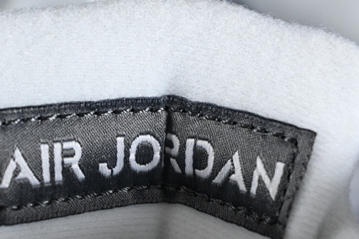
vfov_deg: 11.5
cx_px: 142
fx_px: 1187
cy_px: 173
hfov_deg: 17.2
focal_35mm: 119
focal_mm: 50
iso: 800
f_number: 6.3
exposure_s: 1/125
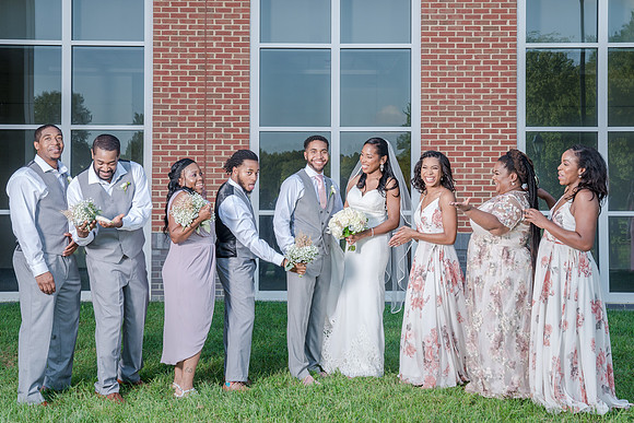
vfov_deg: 23.7
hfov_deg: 35.0
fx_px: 1005
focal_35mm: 57
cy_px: 172
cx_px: 321
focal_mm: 48
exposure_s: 1/200
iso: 200
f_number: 5.6
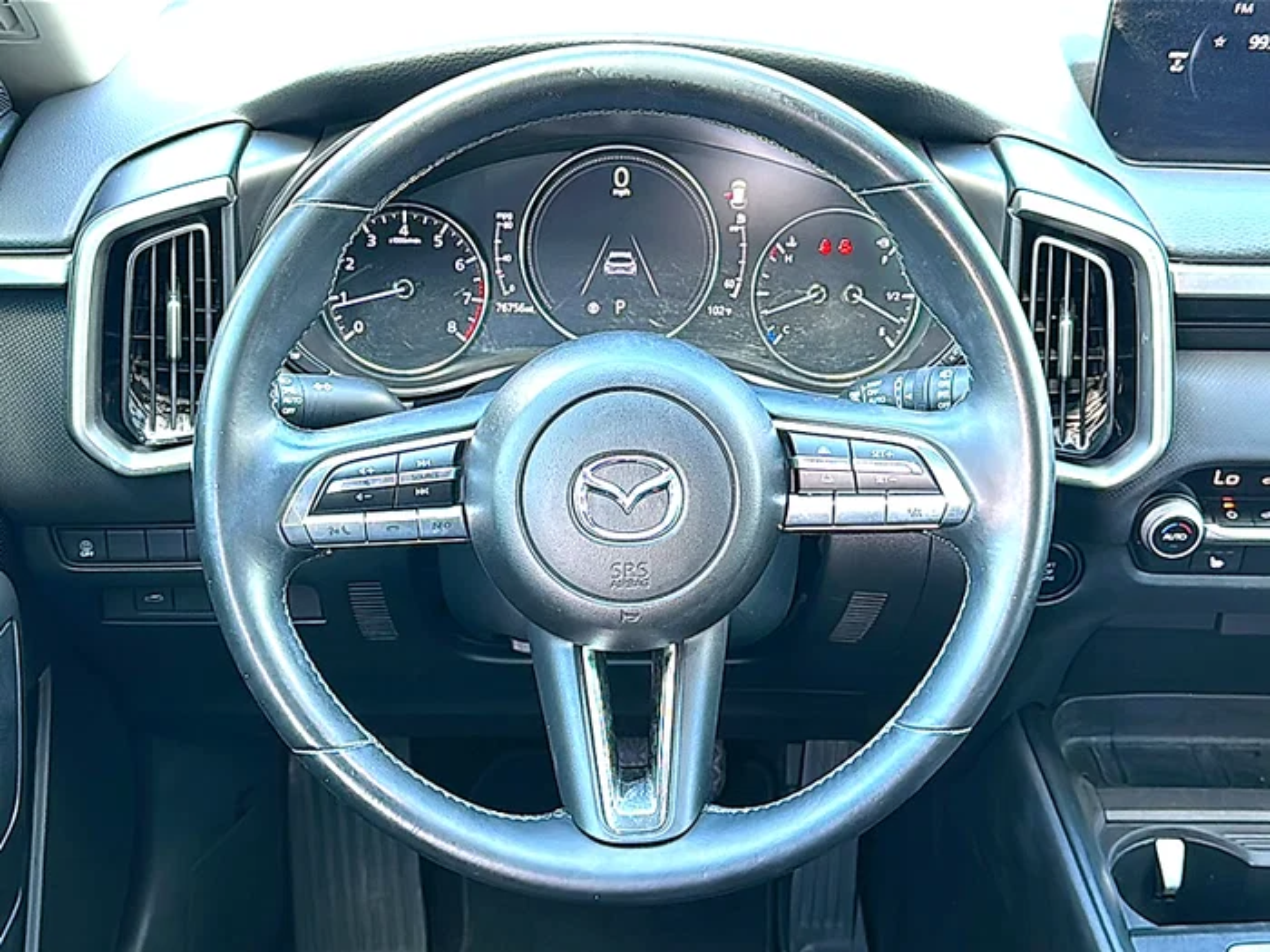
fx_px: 1541
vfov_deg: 34.3
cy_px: 476
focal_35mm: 42
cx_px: 635
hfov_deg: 44.8
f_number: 1.78
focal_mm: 6.86
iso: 80
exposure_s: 1/40
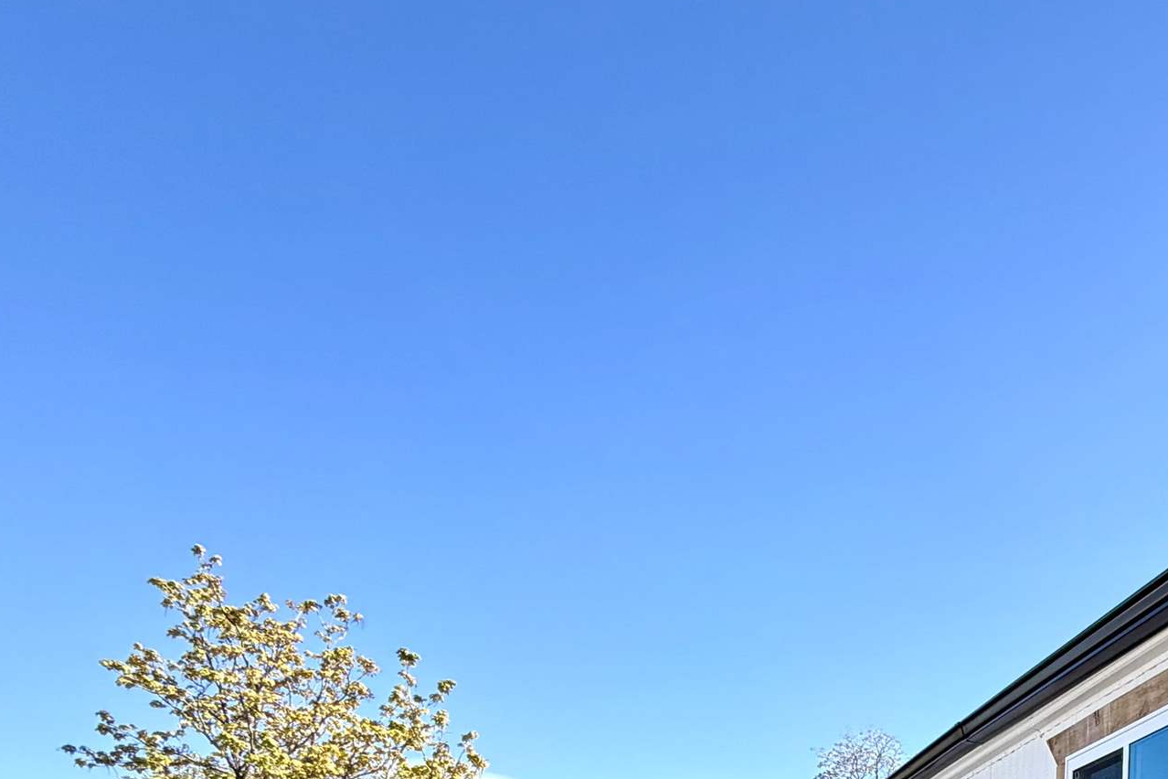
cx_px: 1260
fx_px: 1135
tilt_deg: +2.5
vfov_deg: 30.9
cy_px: 973
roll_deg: -0.4
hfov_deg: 43.3
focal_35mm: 35
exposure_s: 1/770
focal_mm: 2.22
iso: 32
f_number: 2.2
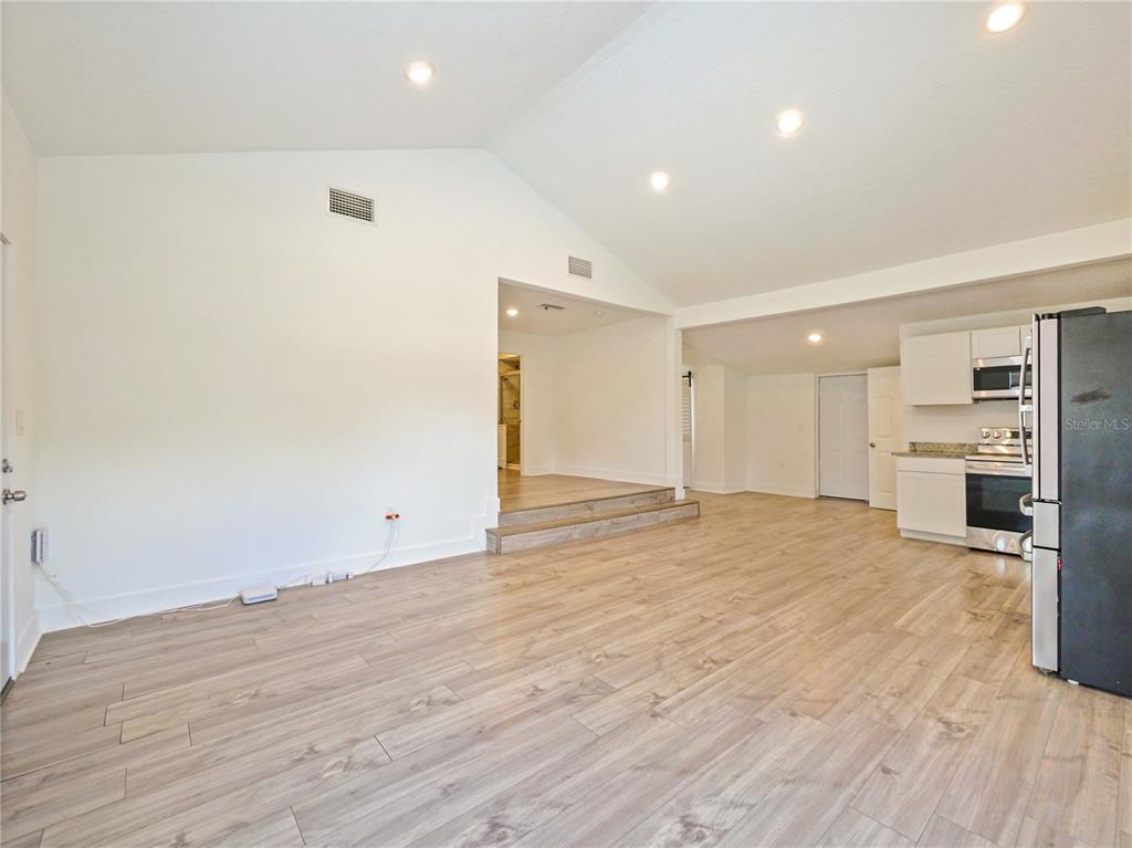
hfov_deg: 102.1
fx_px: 458
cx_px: 566
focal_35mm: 14
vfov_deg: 85.6
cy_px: 424
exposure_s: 1/60
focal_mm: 7
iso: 1600
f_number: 4
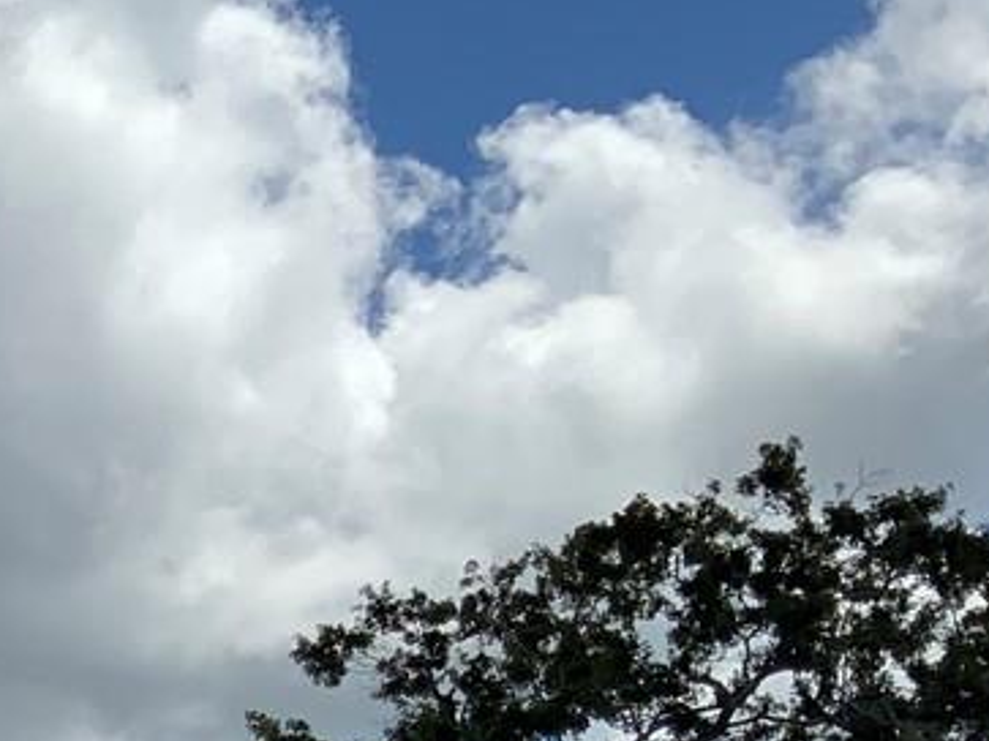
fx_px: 3656
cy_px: 1231
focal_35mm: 128
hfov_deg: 13.6
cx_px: -845
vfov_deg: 11.0
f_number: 1.8
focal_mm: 3
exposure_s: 1/3788
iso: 20
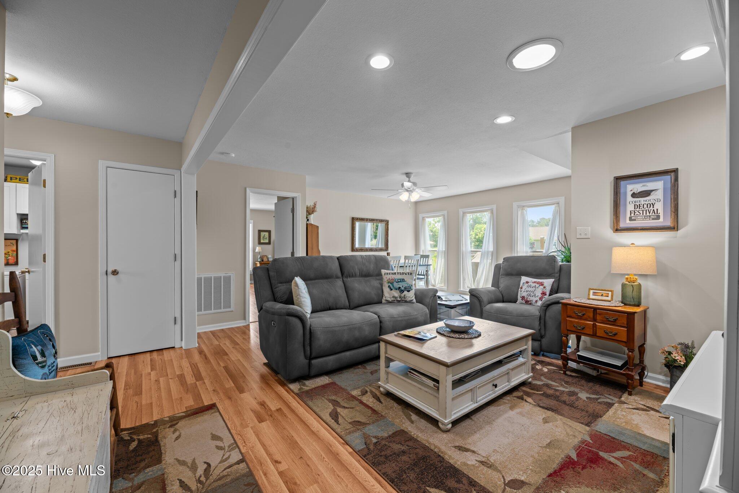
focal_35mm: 14
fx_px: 287
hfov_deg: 104.3
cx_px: 370
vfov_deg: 81.2
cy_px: 246
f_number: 9
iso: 100
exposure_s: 1/1.67
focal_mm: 14
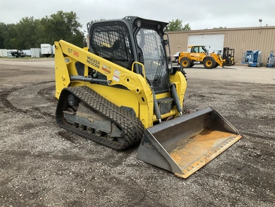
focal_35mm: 29
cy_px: 104
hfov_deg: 61.7
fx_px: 230
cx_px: 138
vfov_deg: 48.2
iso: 50
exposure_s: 1/122
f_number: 1.8
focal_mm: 3
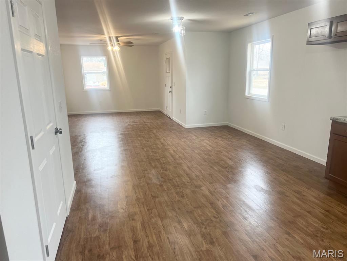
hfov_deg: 67.3
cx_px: 174
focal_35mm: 26
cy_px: 130
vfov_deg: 53.1
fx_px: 261
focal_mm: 5.7
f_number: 1.5
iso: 125
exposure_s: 1/120
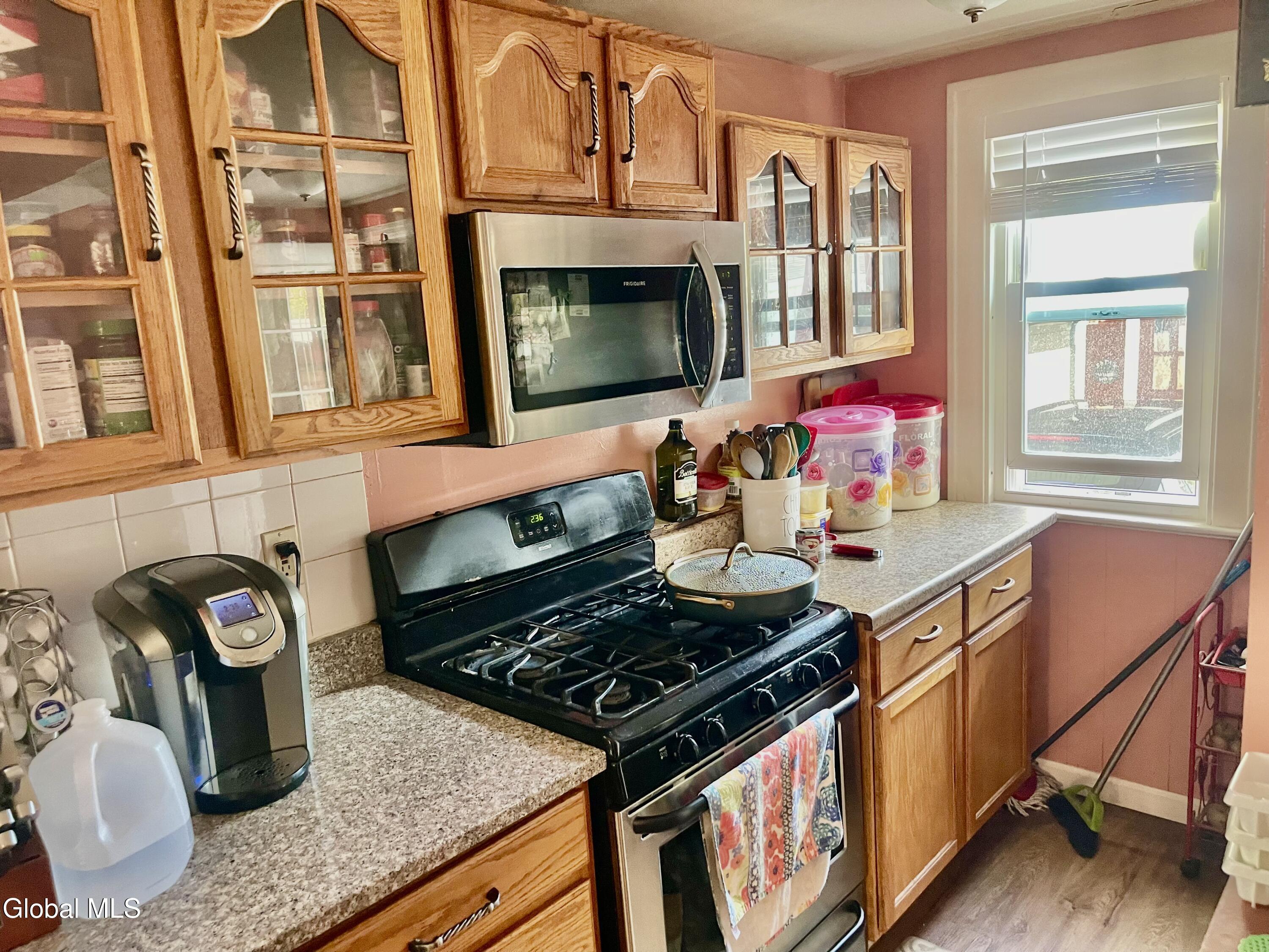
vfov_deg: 54.9
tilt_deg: -12.1
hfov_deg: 69.4
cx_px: 634
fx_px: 916
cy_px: 476
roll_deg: +4.0
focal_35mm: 25
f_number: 1.6
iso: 320
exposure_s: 1/60
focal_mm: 5.1
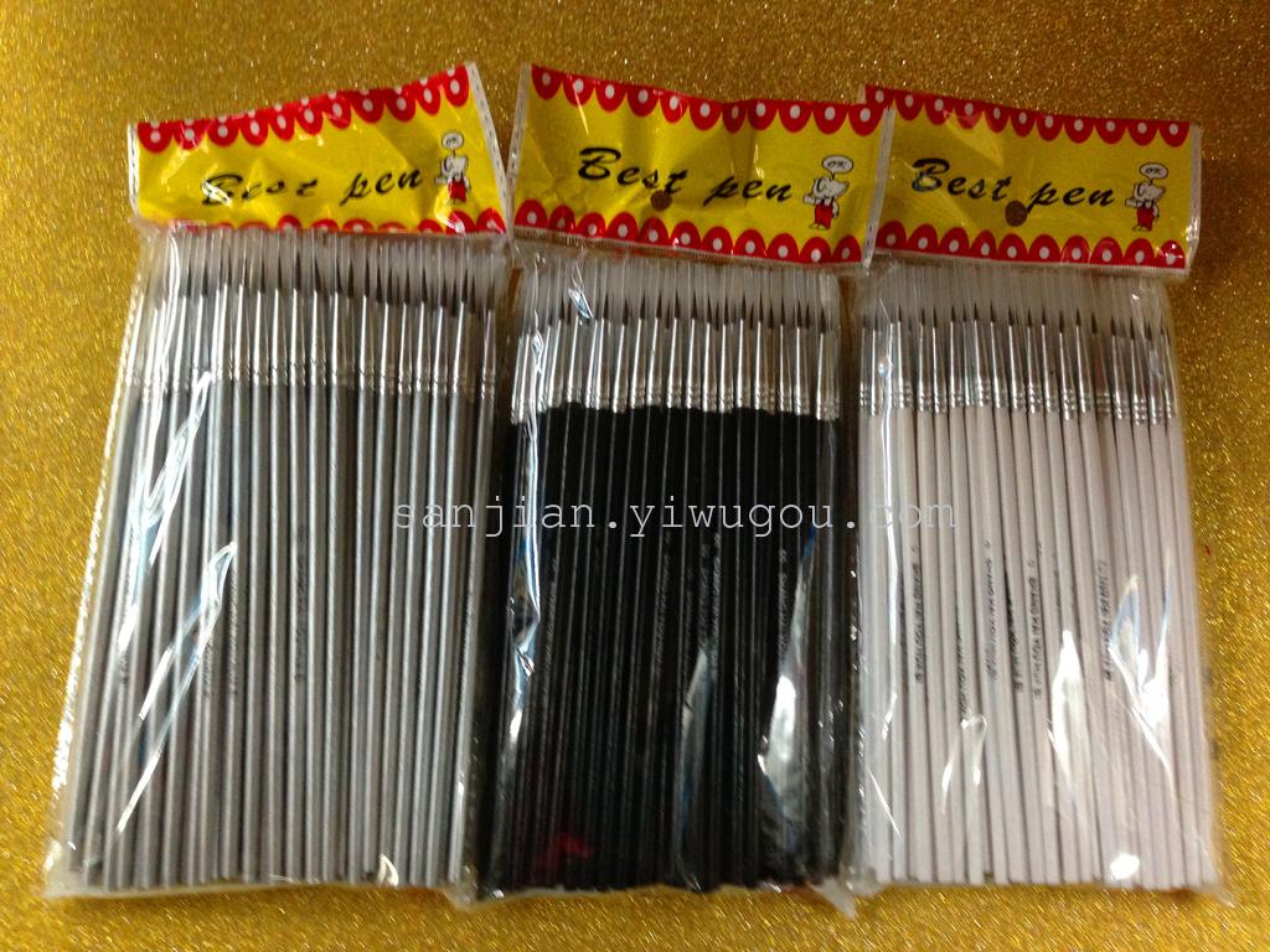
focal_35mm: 33
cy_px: 476
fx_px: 1211
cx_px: 635
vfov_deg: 42.9
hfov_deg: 55.4
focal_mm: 4.12
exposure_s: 1/20
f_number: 2.4
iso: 200
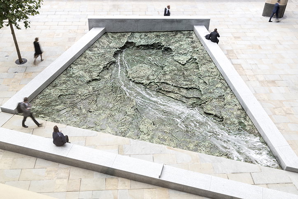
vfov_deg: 33.4
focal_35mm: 40
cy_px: 100
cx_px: 149
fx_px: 331
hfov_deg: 48.4
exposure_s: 1/10
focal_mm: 40
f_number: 16
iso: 50
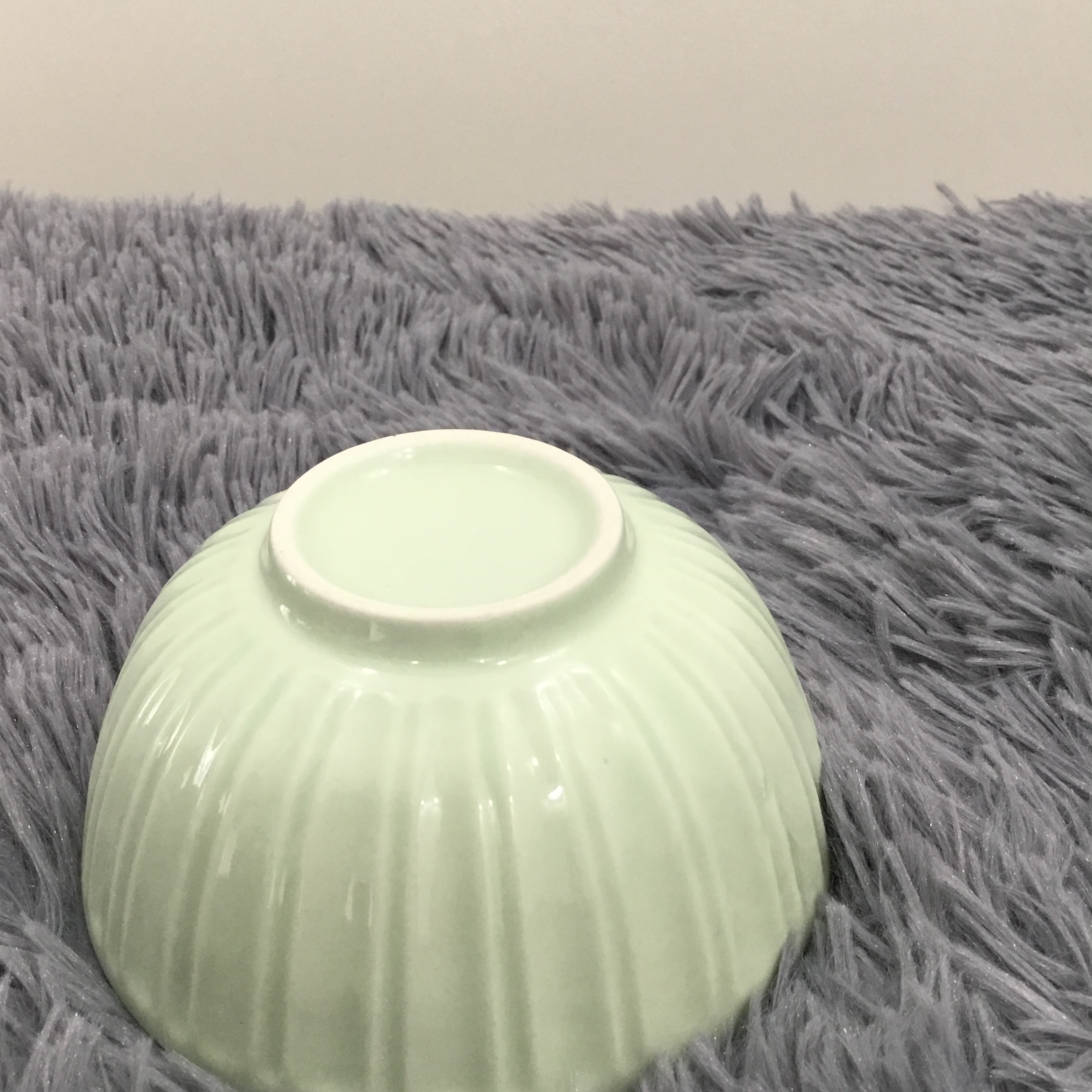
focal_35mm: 39
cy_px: 567
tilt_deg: -34.6
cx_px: 511
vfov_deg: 42.8
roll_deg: +2.2
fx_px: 1392
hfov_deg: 42.8
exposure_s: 1/33
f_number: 2.4
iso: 64
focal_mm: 3.3
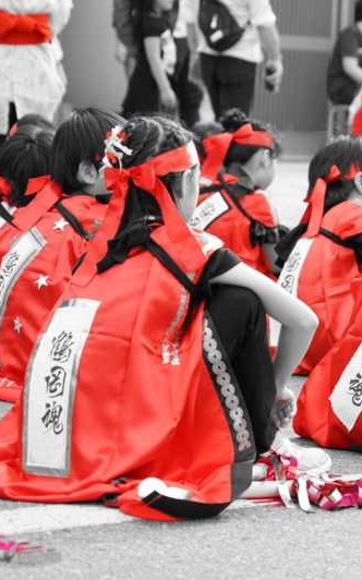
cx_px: 351
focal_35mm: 161
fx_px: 2544
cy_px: 290
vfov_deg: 13.0
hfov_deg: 8.1
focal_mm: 105
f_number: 5.6
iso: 160
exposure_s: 1/125
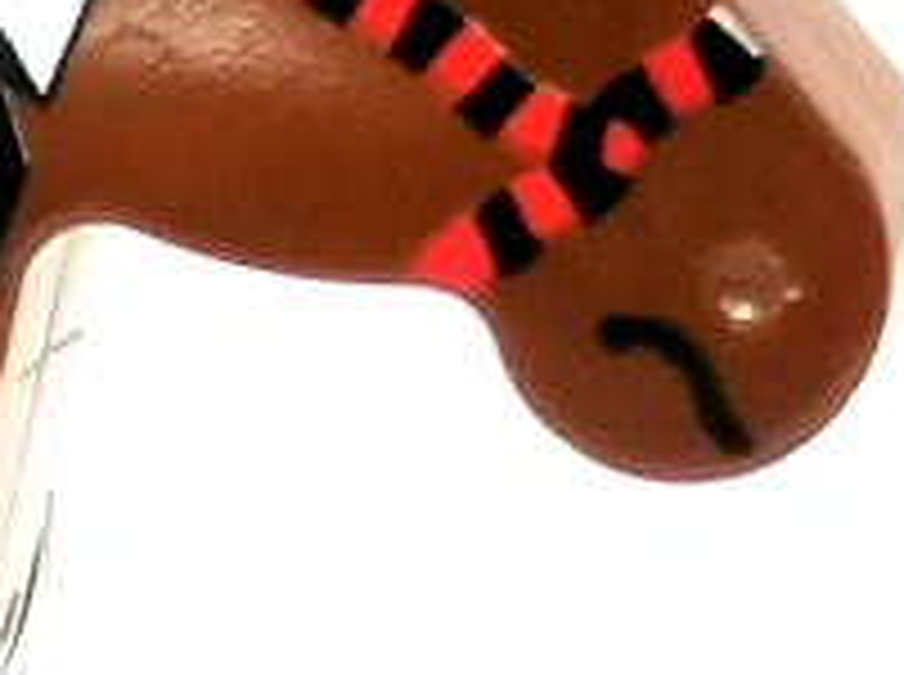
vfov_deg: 4.4
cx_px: -922
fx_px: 8707
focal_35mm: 334
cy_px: 558
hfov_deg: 5.8
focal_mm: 4.75
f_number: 1.8
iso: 64
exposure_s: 1/100
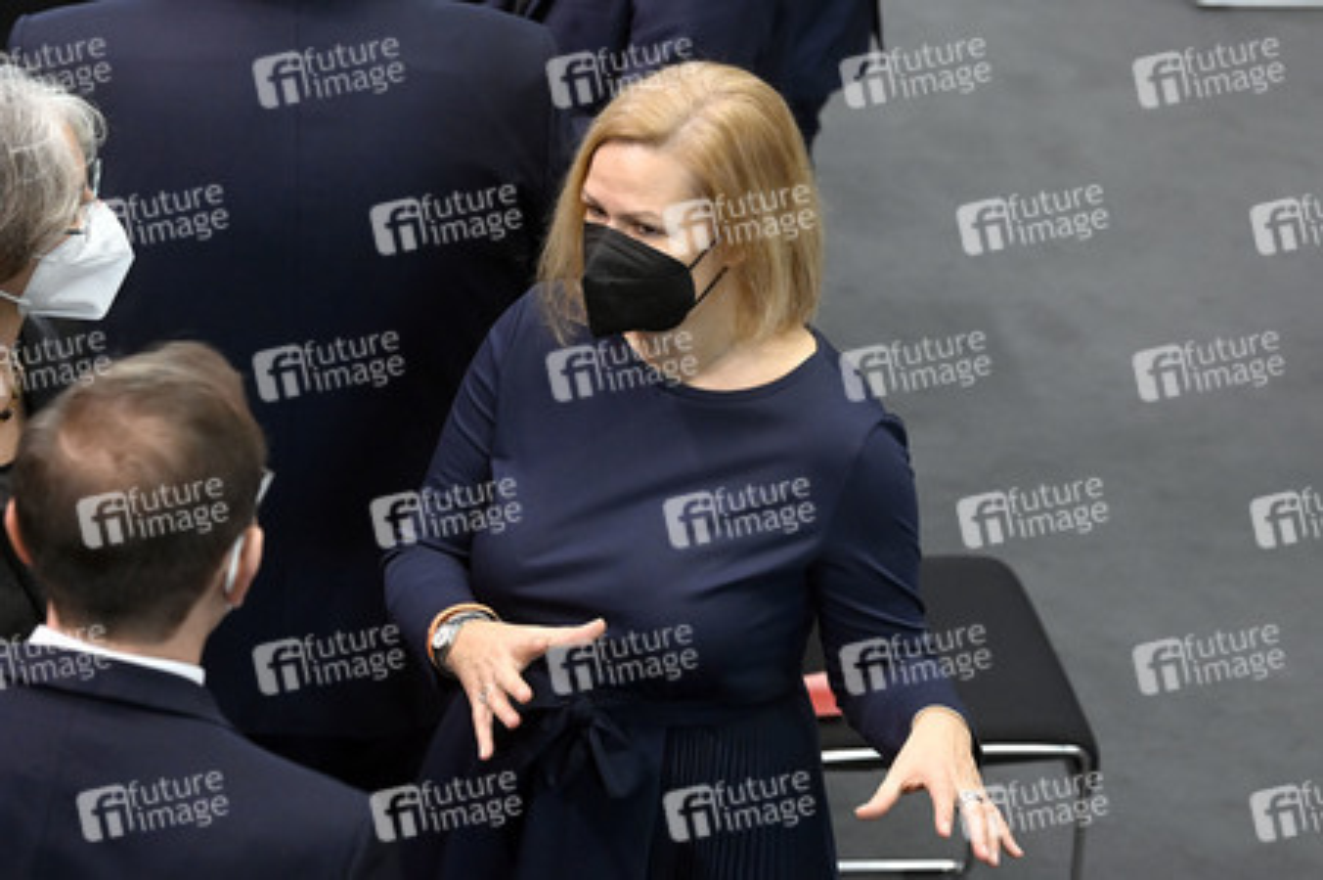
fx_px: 6243
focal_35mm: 170
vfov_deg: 8.1
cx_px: 662
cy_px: 440
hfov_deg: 12.1
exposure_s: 1/400
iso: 8000
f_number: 5.6
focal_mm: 170
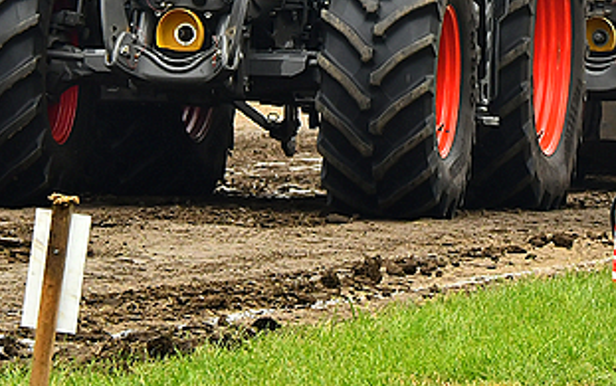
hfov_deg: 5.1
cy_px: -132
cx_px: 386
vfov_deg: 3.2
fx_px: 6928
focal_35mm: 412
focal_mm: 105
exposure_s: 1/320
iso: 500
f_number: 9
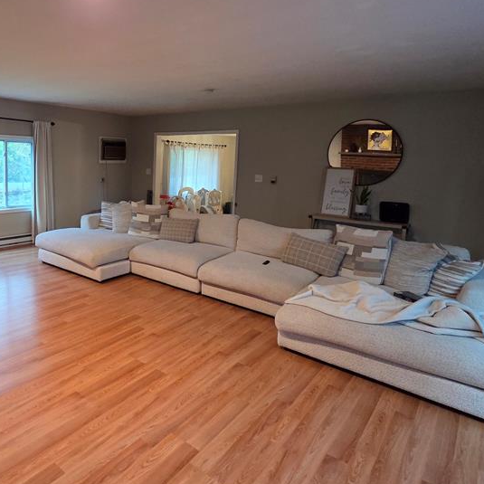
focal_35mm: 22
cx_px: 132
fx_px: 348
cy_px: 204
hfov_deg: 66.1
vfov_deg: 69.2
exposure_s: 1/60
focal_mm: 2.2
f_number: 2.2
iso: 1000
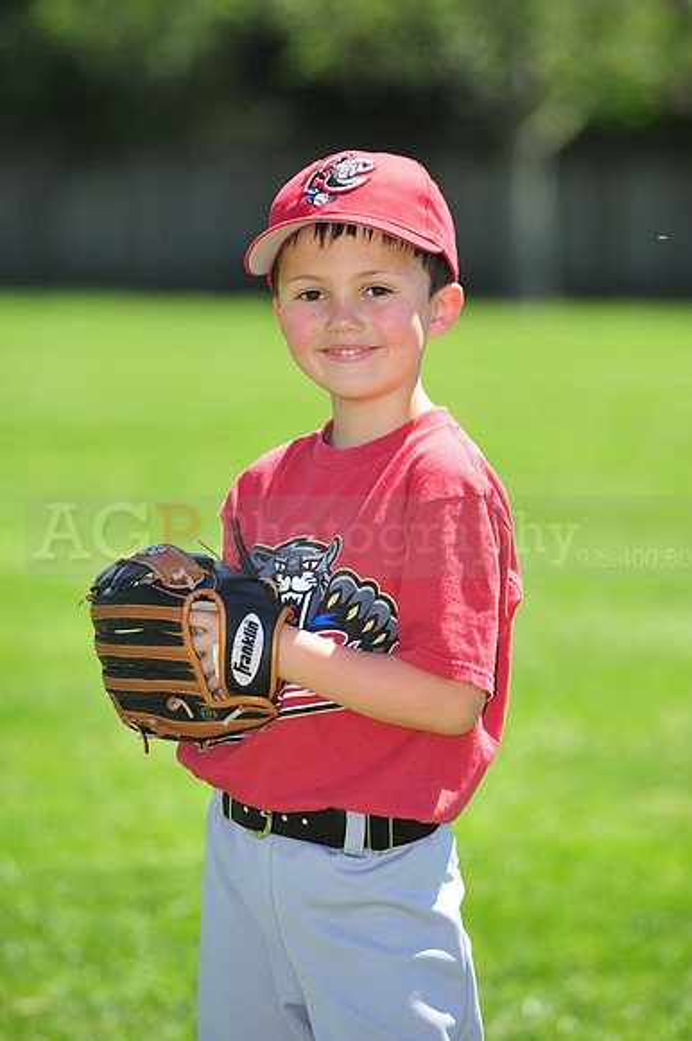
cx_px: 346
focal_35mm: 200
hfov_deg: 6.9
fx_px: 5773
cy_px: 520
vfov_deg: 10.3
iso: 200
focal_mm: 200
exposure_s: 1/500
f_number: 4.5
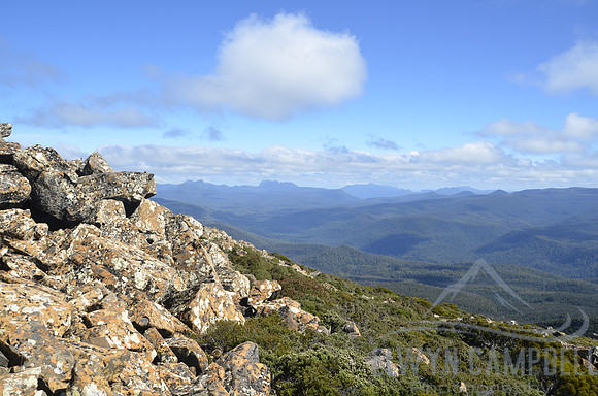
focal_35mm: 27
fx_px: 448
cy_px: 198
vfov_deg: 47.7
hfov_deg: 67.5
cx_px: 299
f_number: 8
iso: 110
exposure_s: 1/250
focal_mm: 18
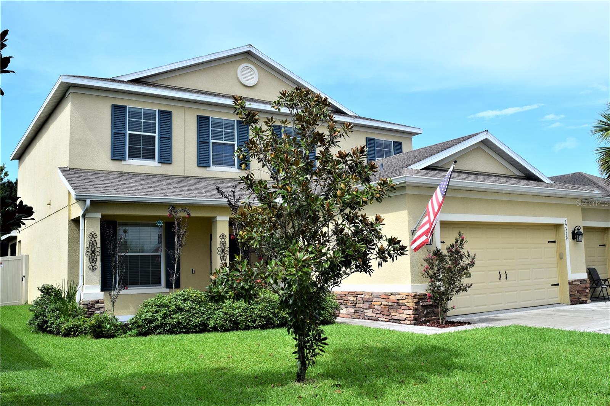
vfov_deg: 40.0
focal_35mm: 33
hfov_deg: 57.2
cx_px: 305
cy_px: 203
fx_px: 559
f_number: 11
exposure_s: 1/400
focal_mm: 22
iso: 400
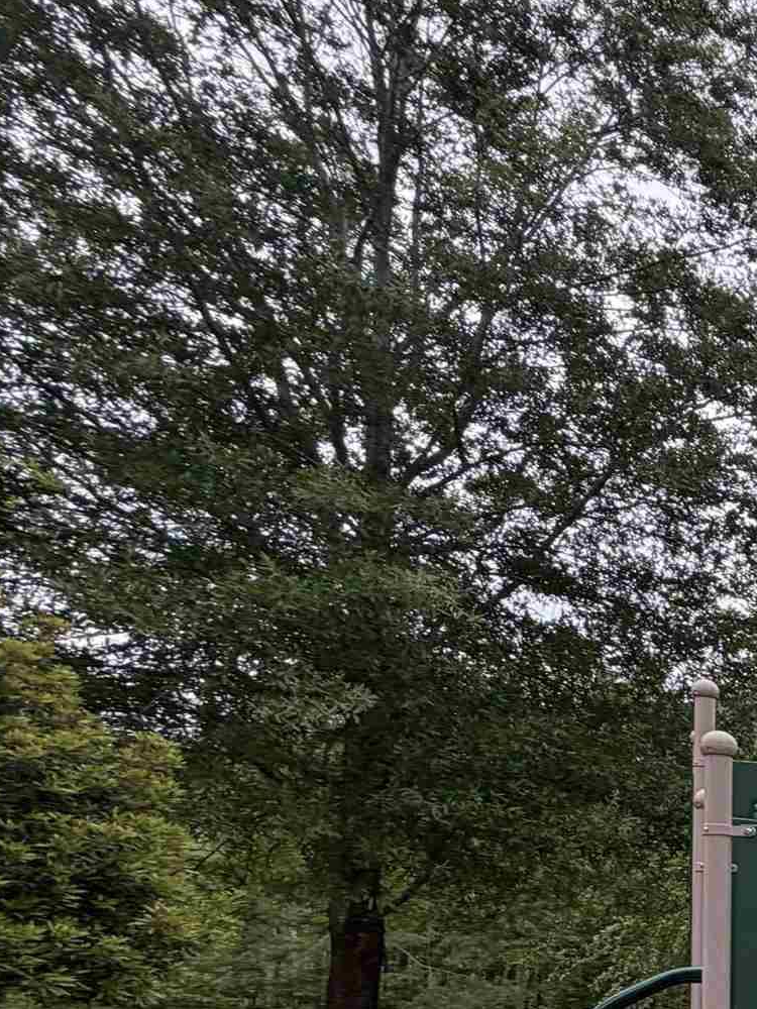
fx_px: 1254
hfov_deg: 18.9
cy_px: 916
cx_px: 1540
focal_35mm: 43
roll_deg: +1.9
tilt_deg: +3.2
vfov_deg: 40.4
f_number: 2.2
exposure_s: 1/301
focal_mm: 2.22
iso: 50
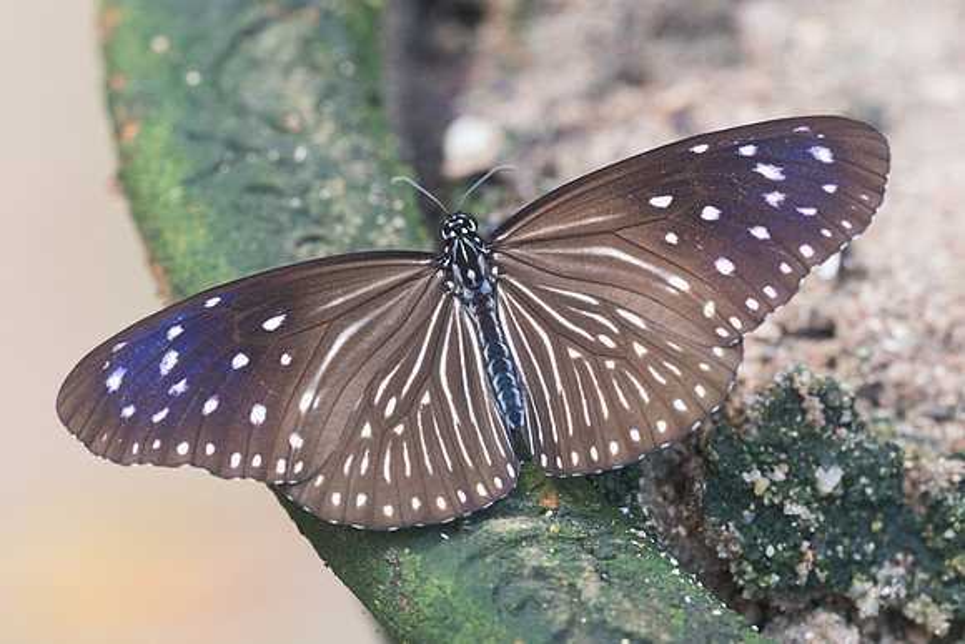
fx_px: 8159
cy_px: 353
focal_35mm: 304
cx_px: 492
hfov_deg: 6.8
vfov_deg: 4.5
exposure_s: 1/160
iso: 800
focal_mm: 150
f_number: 4.5
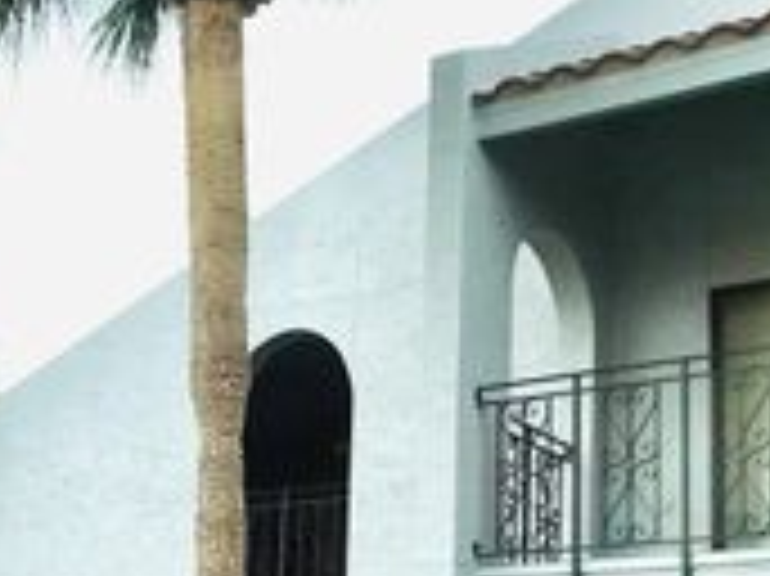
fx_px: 1823
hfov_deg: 22.9
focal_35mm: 82
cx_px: 0
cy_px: 587
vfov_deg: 17.5
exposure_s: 1/488
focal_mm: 3.99
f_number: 1.8
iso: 20
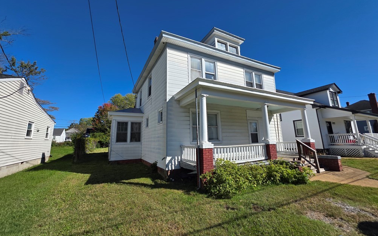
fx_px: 144
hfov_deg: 105.3
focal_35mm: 14
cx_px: 187
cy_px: 111
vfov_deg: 78.6
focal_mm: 2.2
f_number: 1.9
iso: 40
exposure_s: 1/2671
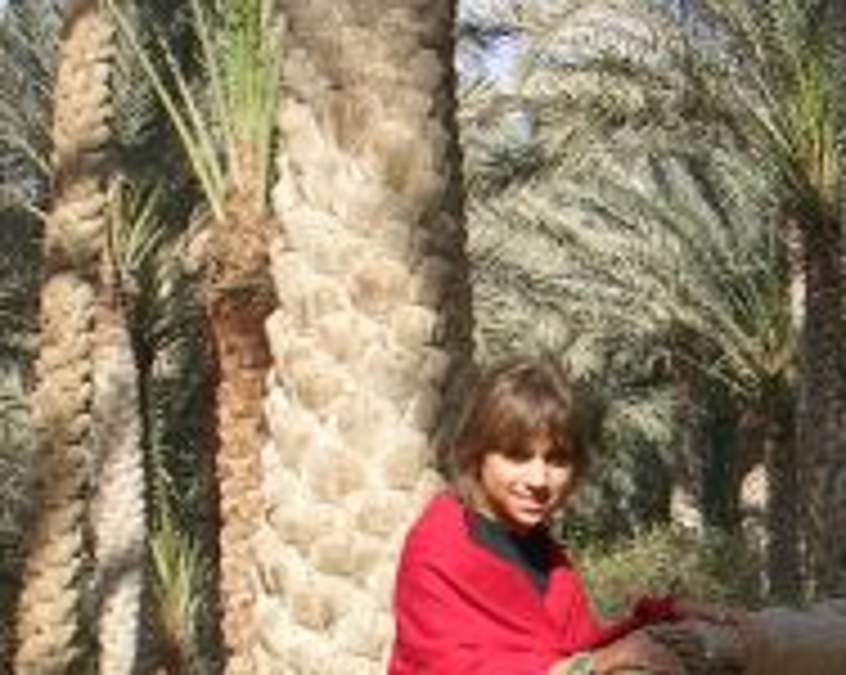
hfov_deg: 11.5
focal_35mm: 166
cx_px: 938
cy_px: 680
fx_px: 4152
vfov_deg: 9.2
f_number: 3.4
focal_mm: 9.1
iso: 50
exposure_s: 1/457
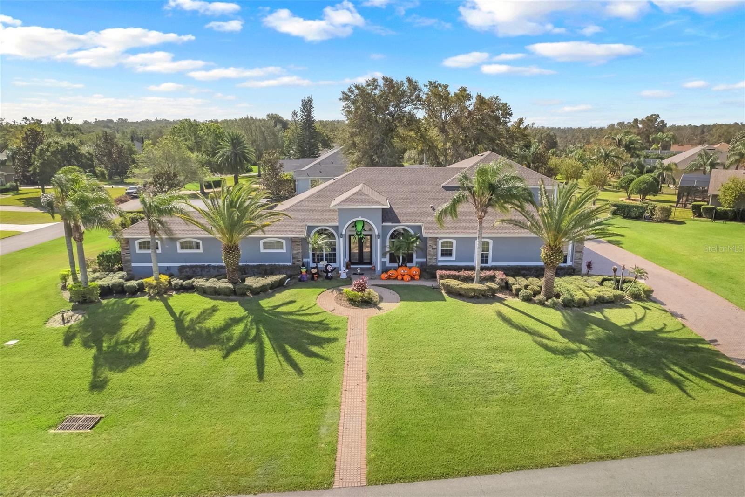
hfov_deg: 78.6
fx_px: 455
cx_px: 372
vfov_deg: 57.2
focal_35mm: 22
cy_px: 248
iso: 100
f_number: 2.8
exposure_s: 1/120
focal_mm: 8.38
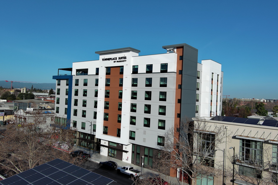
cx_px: 139
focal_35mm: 29
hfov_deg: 63.7
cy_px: 92
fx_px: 224
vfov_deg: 45.0
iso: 100
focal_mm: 10.57
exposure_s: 1/2674
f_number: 2.8
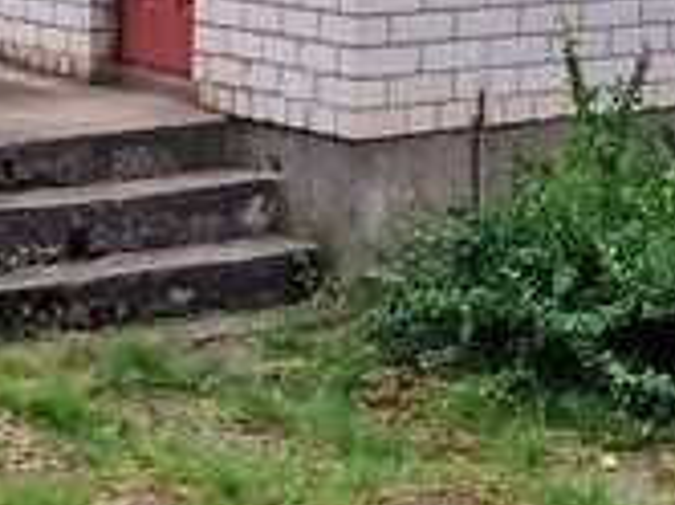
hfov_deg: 13.7
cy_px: -472
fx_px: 2765
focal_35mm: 142
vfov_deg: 9.8
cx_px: 675
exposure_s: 1/180
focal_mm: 5.4
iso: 50
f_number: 1.8
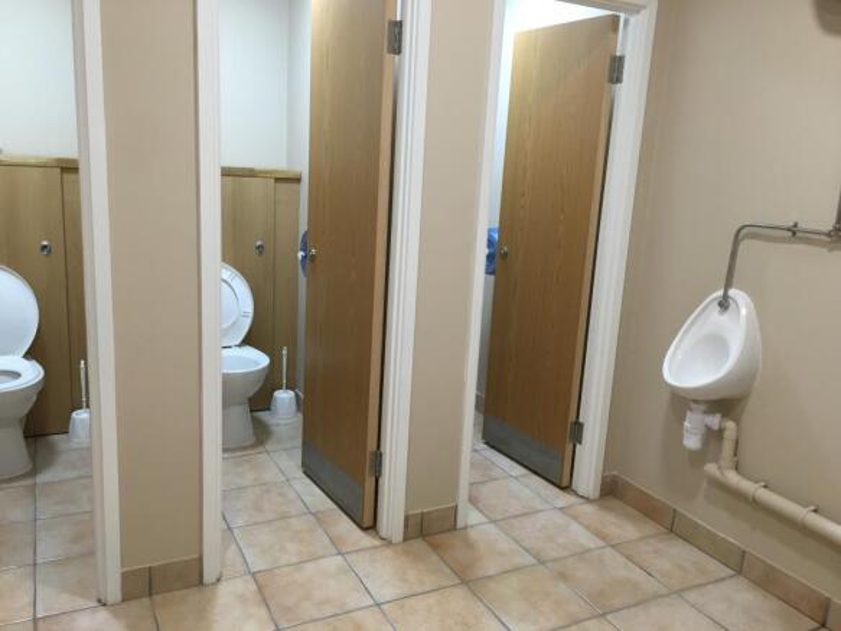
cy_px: 316
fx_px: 704
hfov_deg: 61.7
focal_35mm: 29
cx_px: 420
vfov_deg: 48.2
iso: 100
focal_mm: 4.15
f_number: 2.2
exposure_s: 1/33
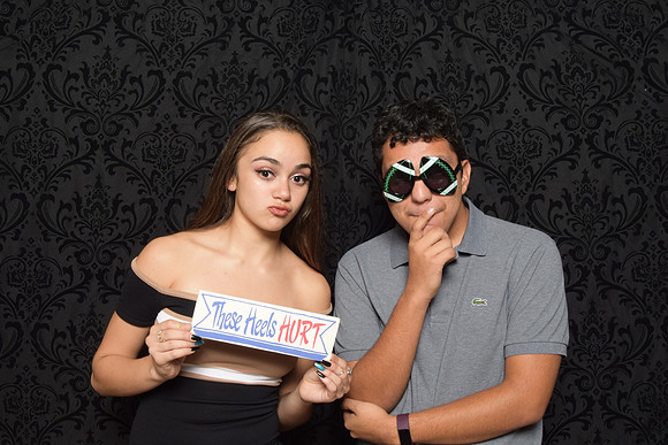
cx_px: 334
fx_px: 724
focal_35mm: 39
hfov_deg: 49.5
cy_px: 222
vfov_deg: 34.2
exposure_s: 1/60
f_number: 20
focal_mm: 26
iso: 500
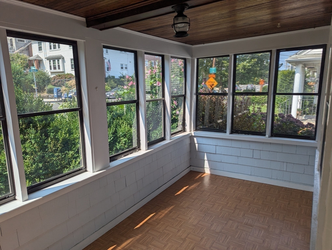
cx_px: 166
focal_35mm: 24
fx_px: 231
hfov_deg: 71.5
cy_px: 125
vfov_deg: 56.9
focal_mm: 6.81
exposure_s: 1/1099
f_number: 1.85
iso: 45
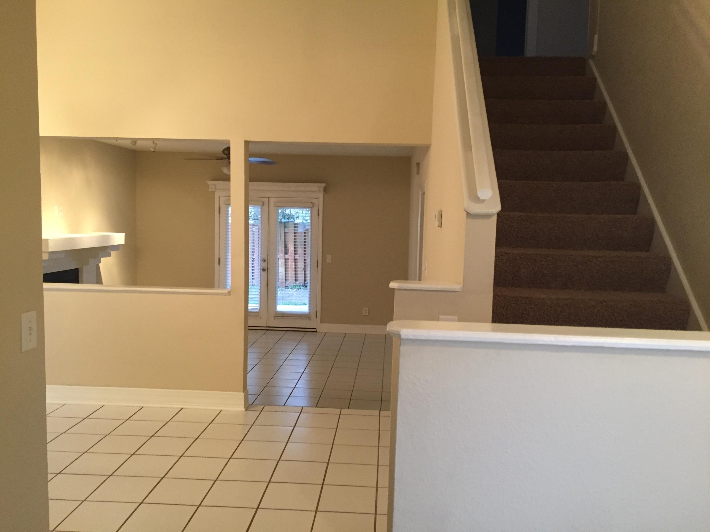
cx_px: 355
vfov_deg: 48.2
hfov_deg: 61.7
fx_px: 595
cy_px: 266
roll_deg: -2.3
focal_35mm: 29
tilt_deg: -5.6
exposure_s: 1/33
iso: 250
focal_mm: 4.15
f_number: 2.2
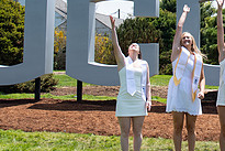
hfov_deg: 19.4
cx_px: 230
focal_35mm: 102
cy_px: -14
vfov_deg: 13.2
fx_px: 638
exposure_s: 1/250
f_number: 5.6
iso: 100
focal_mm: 24
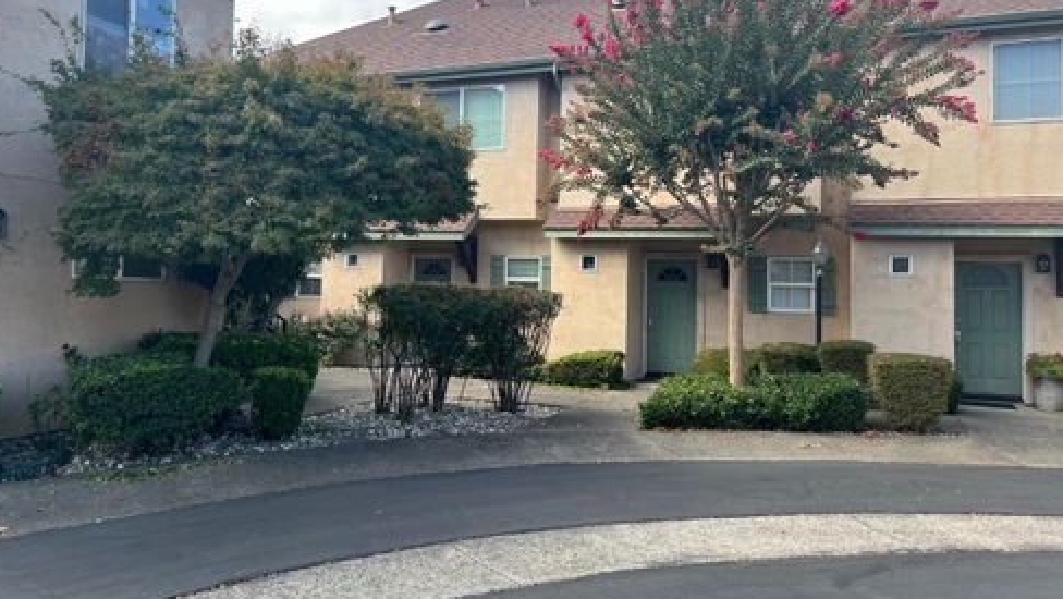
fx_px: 818
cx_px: 529
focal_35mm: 29
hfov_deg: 66.0
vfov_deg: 40.1
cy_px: 245
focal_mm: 5.7
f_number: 1.5
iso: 50
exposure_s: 1/808
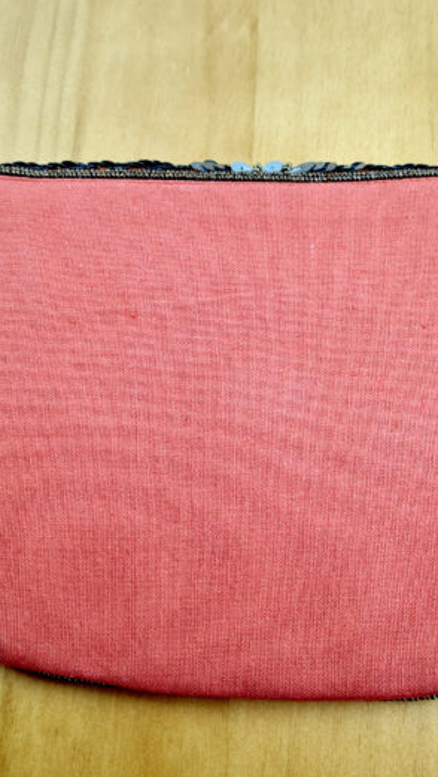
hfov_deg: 31.1
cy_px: 388
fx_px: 784
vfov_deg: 52.8
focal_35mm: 38
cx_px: 270
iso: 50
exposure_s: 1/190
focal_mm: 5.4
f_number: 1.8
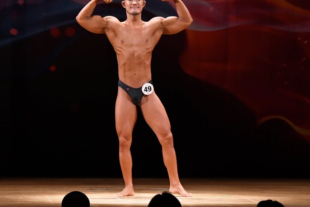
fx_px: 2334
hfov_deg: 7.6
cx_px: 125
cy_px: 88
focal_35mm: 271
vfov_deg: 5.1
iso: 4000
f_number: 5.6
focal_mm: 150
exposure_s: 1/400
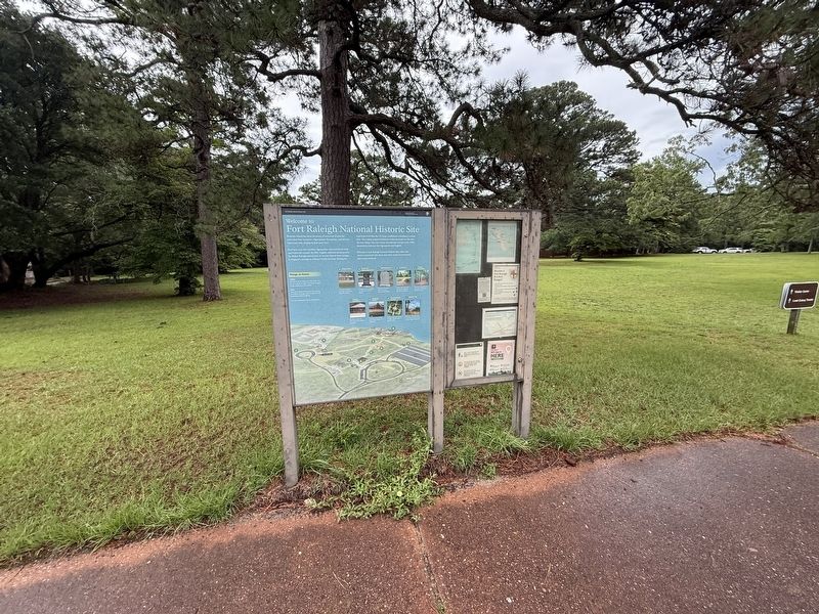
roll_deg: +1.0
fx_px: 331
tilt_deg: -9.5
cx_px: 410
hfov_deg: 102.1
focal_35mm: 14
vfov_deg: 85.7
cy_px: 307
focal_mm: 2.22
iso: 125
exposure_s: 1/99
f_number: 2.2
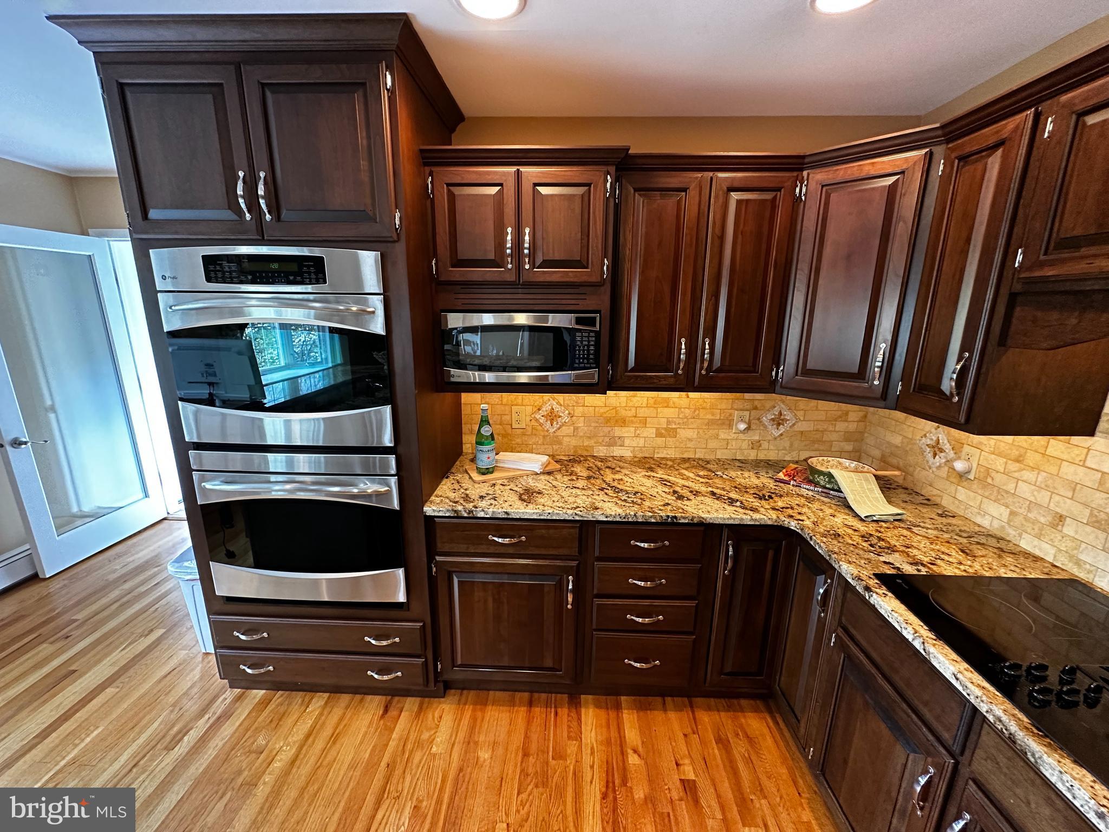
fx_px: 449
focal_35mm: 14
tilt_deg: -12.8
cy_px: 416
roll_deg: -1.7
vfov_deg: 85.7
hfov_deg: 102.1
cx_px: 554
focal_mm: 2.22
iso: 320
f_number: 2.2
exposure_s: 1/60
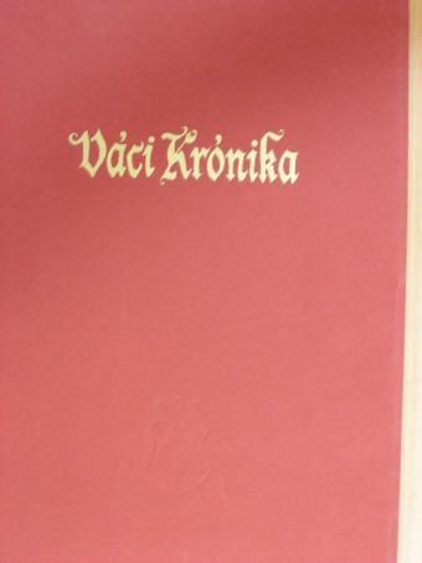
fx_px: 780
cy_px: 282
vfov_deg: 39.6
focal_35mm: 48
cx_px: 211
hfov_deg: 30.3
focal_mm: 8
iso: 217
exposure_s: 1/8
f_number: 3.5
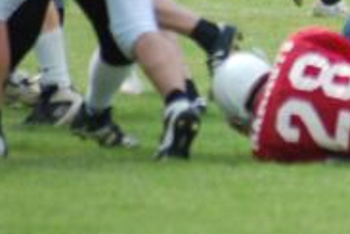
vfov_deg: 1.2
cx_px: 395
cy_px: -17
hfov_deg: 1.9
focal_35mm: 1111
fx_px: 10801
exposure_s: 1/500
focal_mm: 300
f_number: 5.6
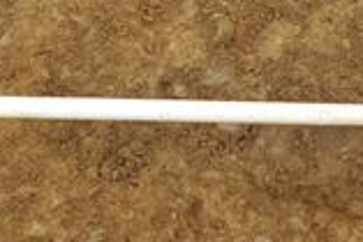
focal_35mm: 150
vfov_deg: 9.1
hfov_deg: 13.3
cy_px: 116
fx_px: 1518
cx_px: 425
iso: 200
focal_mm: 21
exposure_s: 1/45
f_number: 5.6
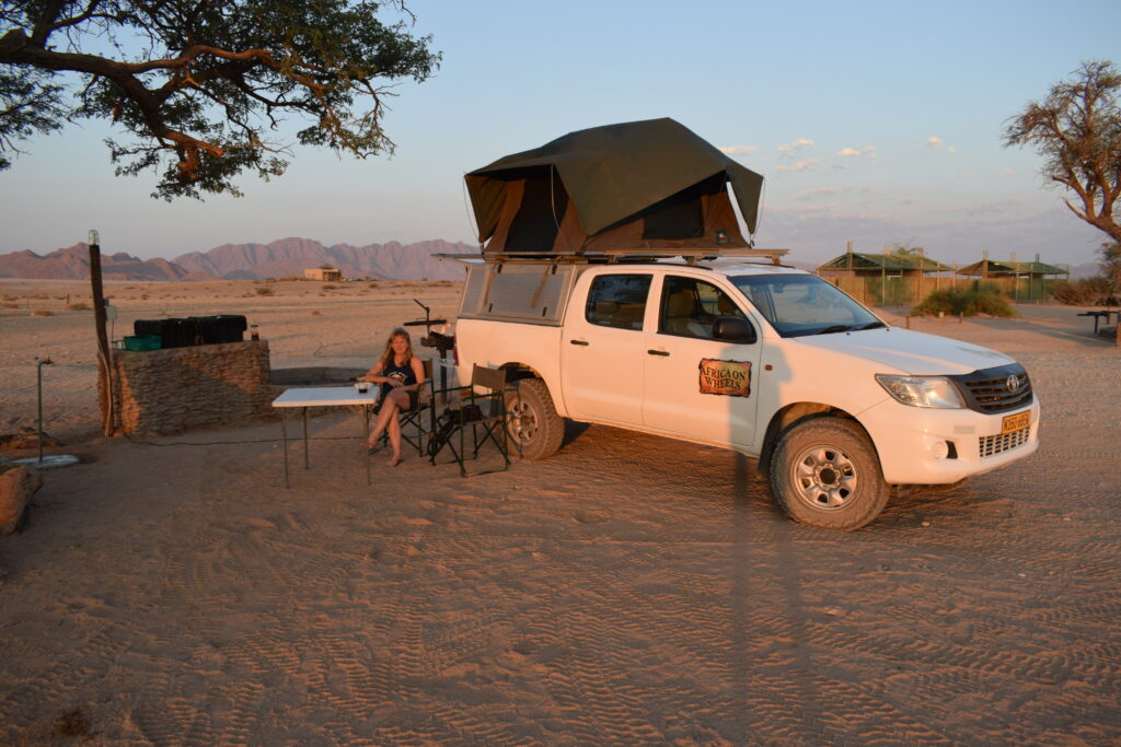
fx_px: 841
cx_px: 560
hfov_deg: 67.4
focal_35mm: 27
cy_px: 374
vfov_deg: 47.9
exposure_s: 1/160
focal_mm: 18
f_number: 6.3
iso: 200
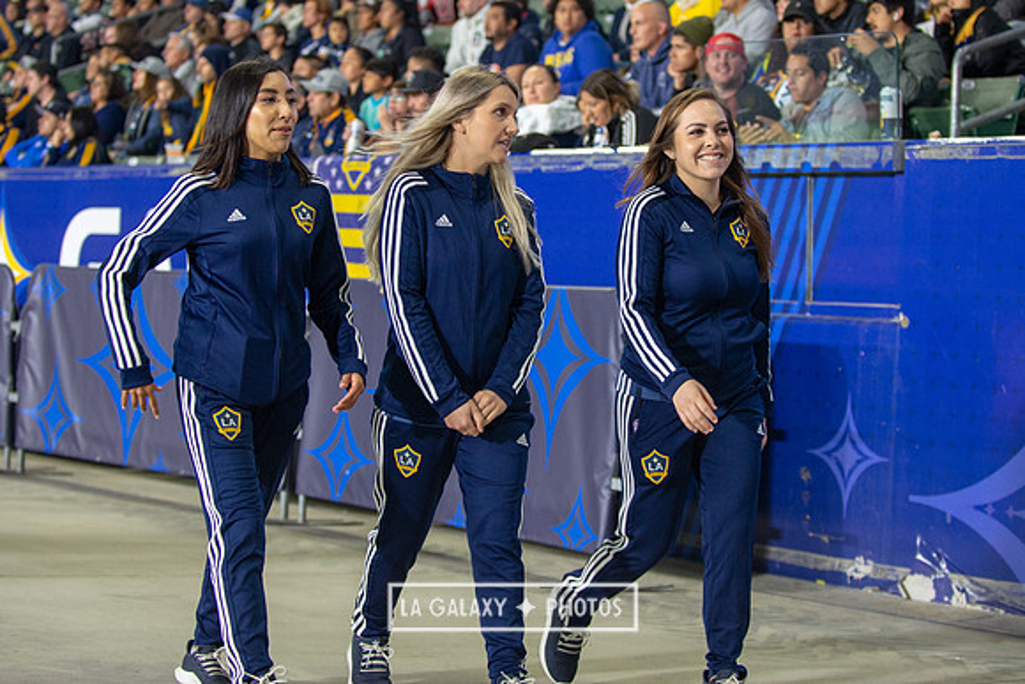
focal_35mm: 90
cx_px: 512
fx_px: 2567
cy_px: 244
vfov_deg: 15.2
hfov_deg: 22.6
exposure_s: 1/320
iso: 1600
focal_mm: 70
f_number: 2.8
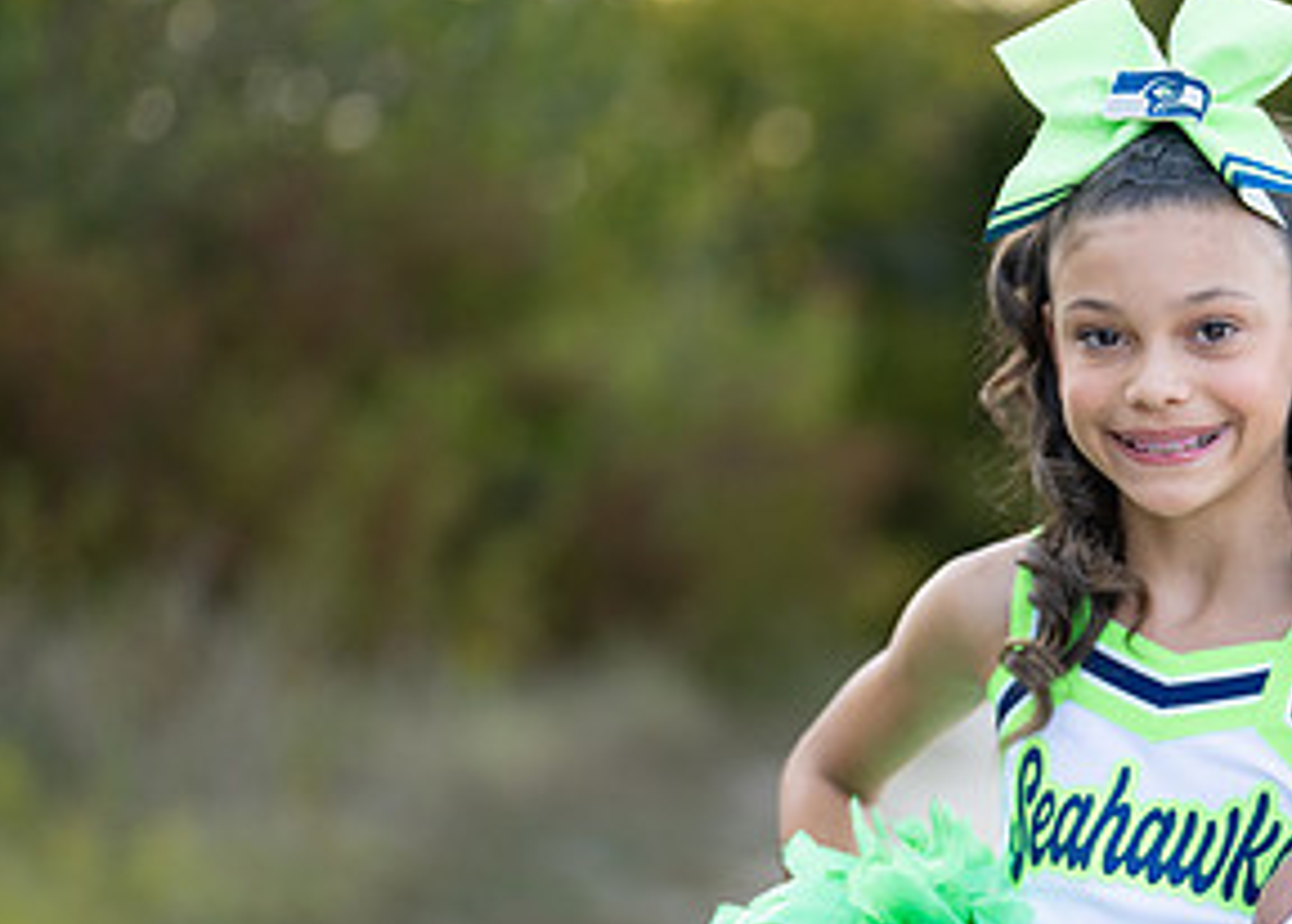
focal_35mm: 118
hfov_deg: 16.6
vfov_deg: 12.1
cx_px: 1260
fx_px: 4332
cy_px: 713
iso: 100
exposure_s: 1/1250
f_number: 1.2
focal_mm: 50
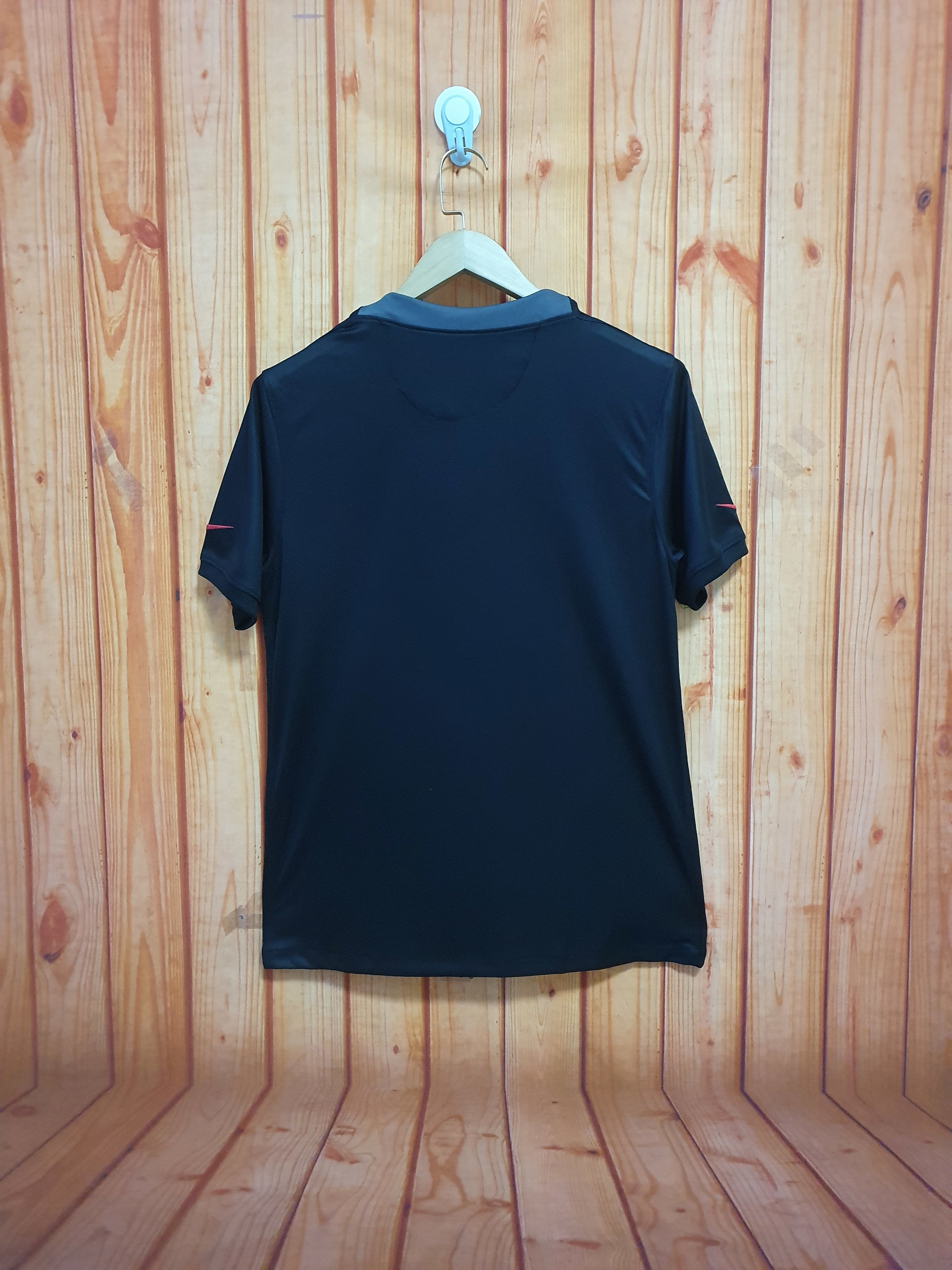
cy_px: 635
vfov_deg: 67.3
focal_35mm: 26
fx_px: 953
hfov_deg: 53.1
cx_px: 476
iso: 640
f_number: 1.5
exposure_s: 1/25
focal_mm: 4.32
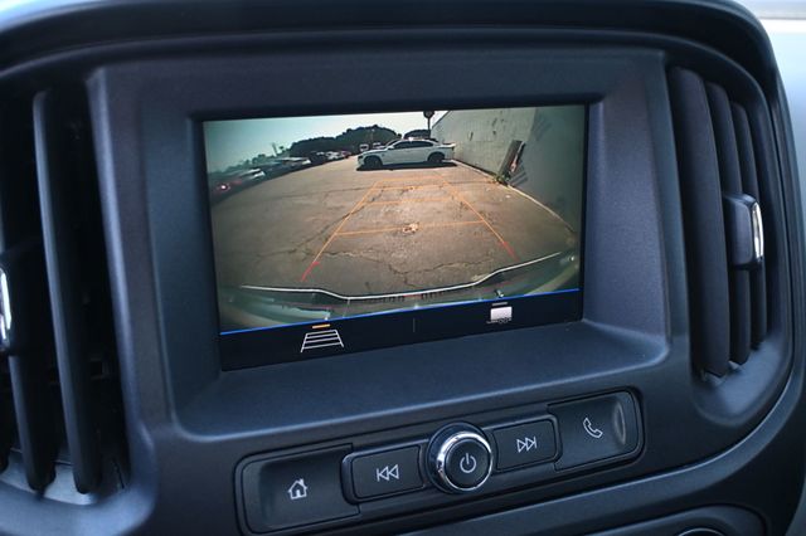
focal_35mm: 34
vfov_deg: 39.1
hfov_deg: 56.2
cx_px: 403
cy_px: 268
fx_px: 755
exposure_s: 1/125
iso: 1000
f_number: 4
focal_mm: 22.5
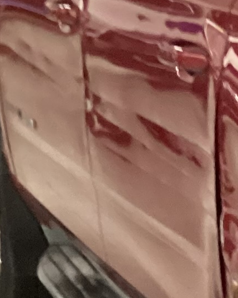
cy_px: 158
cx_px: 823
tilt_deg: -16.0
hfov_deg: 7.1
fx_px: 1621
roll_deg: -0.1
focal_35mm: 184
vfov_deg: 10.5
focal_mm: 3.3
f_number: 2.4
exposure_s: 1/25
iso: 400
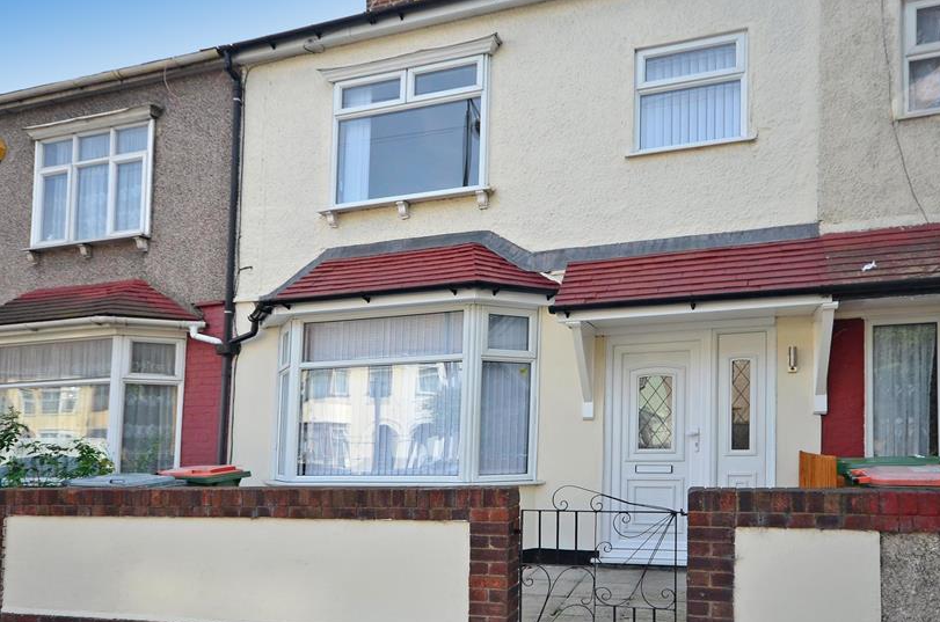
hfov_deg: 72.4
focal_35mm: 25
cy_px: 316
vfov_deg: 51.7
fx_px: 642
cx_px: 500
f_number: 7.1
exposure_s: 1/200
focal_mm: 13
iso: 200
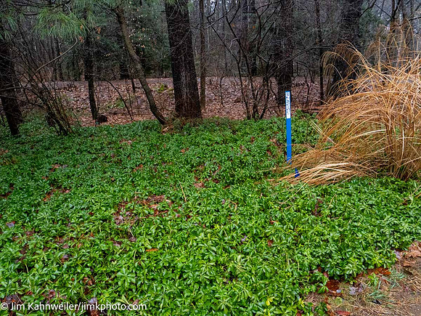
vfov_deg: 56.8
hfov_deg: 71.6
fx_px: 292
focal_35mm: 24
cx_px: 210
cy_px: 158
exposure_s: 1/125
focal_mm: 12
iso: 5000
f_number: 5.6
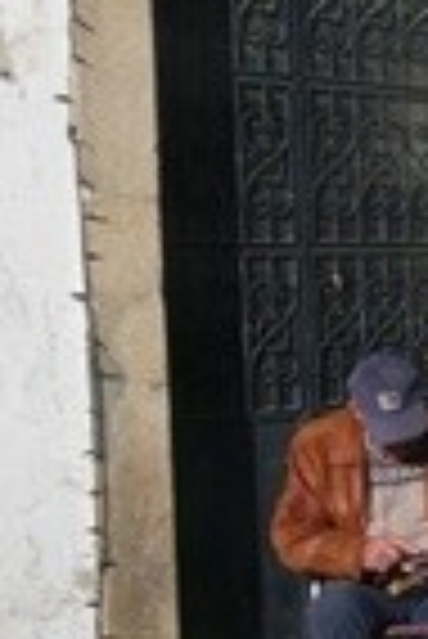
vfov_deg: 23.1
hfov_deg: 12.4
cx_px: 1014
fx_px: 1565
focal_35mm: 88
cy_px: 376
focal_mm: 4.3
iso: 80
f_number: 4.5
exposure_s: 1/800
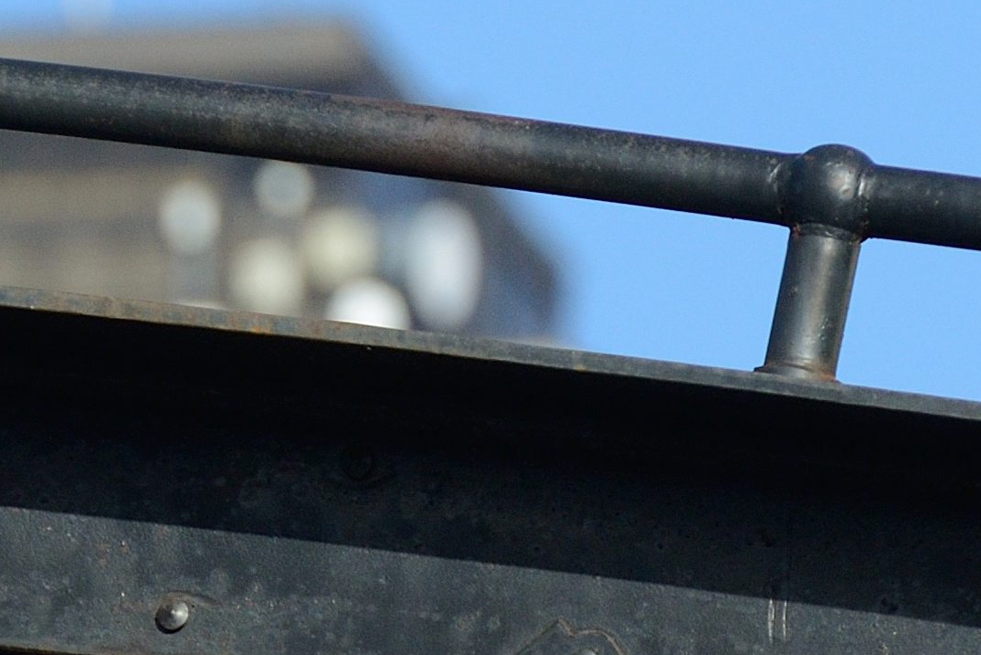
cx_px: -174
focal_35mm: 1371
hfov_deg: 1.5
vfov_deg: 1.0
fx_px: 37373
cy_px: 1665
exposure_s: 1/2500
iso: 500
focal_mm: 200
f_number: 6.3
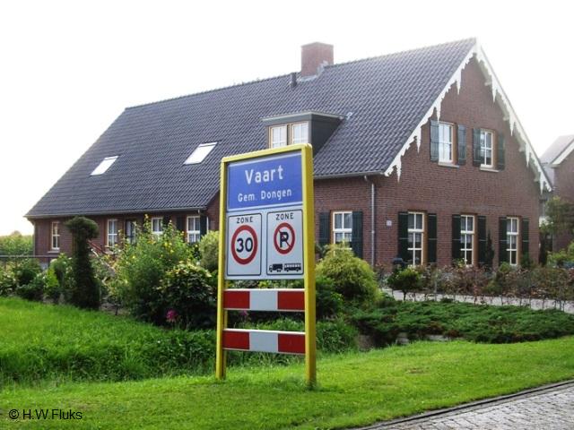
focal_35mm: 38
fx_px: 630
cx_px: 287
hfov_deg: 49.0
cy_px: 215
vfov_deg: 37.7
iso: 100
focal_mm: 7.9
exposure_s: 1/60
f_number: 2.8
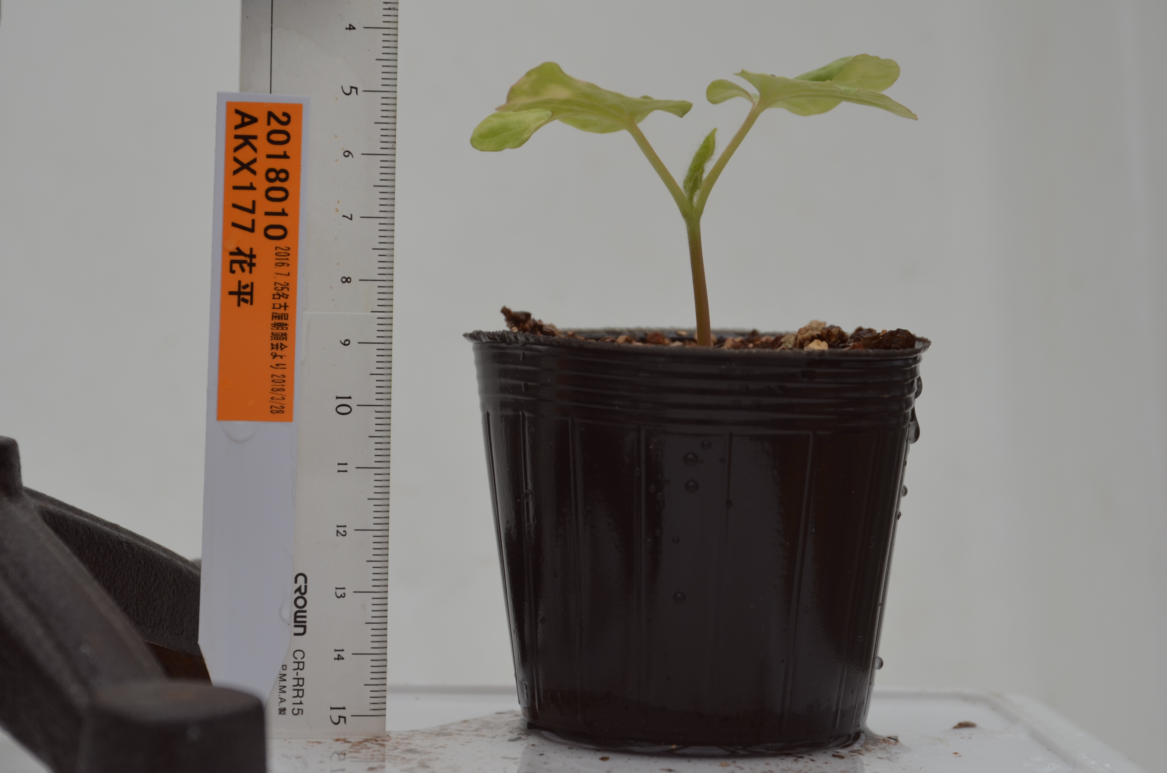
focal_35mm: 128
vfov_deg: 10.7
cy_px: 386
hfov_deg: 16.1
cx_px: 584
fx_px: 4125
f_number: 8
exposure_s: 1/125
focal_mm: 85
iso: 125
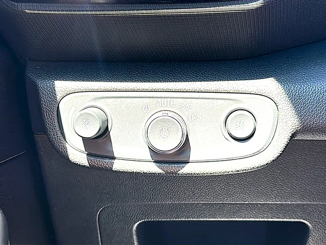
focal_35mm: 45
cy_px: 122
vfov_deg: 32.2
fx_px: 424
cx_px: 163
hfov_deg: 42.1
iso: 64
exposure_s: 1/211
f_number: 1.78
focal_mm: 6.86
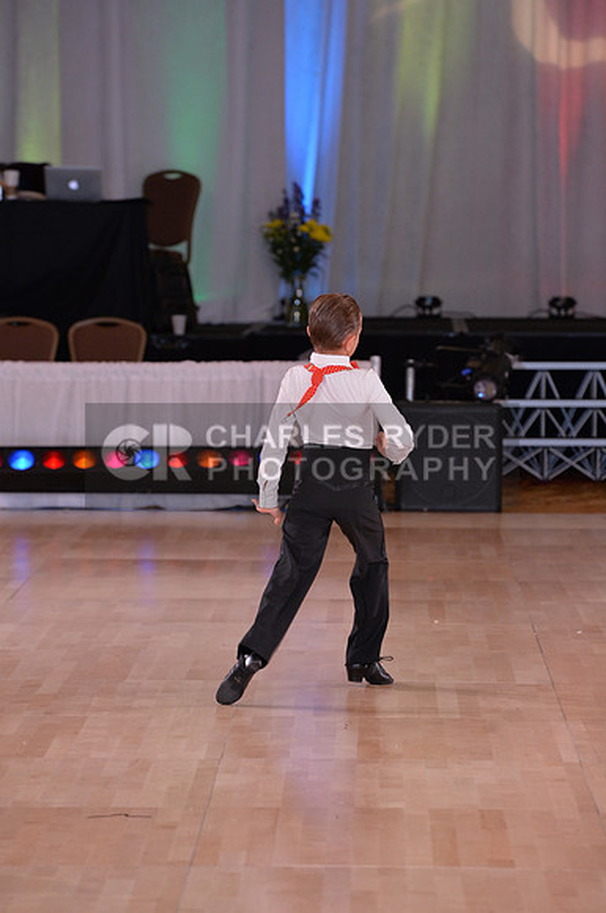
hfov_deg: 7.4
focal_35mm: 185
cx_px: 303
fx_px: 4685
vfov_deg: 11.1
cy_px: 456
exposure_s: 1/250
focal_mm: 185
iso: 2000
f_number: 5.6
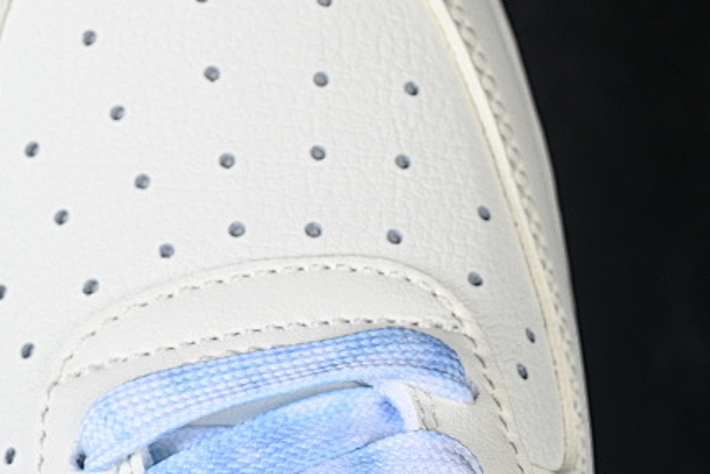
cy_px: 294
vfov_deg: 7.3
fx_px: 3689
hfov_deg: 11.0
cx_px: 220
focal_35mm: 187
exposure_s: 1/80
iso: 160
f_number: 7.1
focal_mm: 50
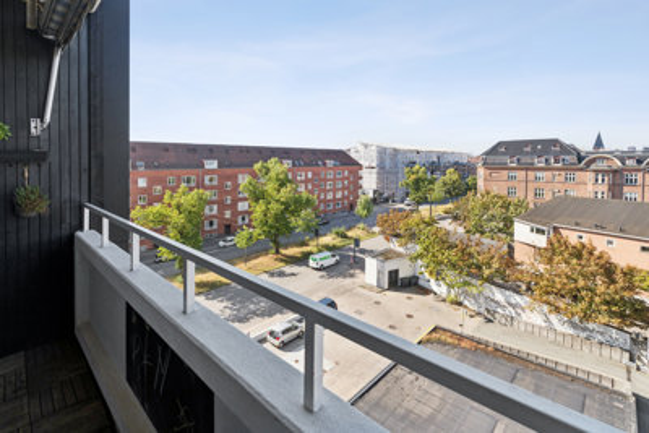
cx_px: 324
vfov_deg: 73.1
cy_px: 216
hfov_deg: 96.0
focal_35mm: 16
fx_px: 292
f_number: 7.1
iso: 400
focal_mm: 10.8
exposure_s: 1/640
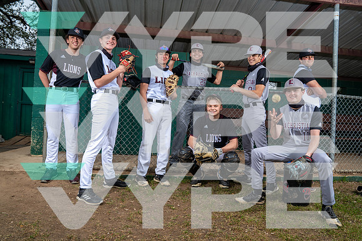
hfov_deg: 73.7
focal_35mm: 24
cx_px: 181
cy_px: 120
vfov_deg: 53.2
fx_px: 241
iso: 100
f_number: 6.3
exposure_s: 1/125
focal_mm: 24
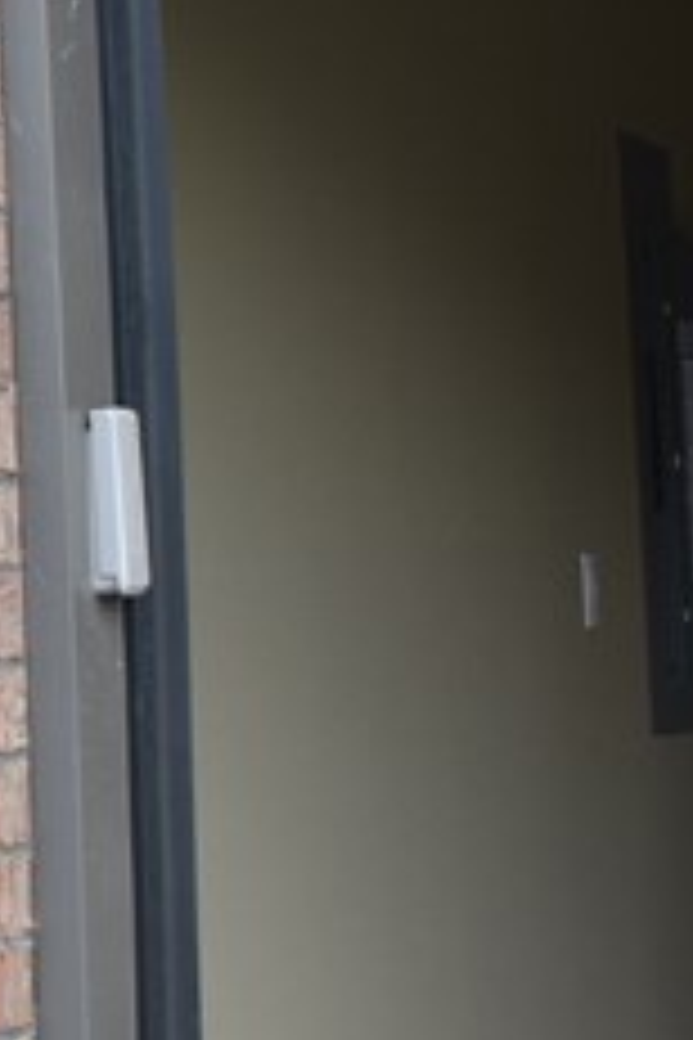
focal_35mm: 127
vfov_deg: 15.8
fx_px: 3667
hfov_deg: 9.0
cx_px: -1328
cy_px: 18
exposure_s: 1/250
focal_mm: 18
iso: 200
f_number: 8
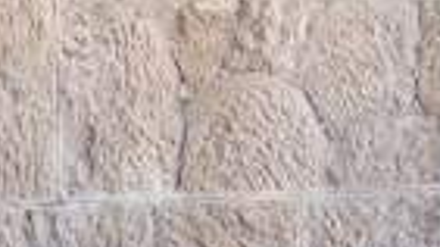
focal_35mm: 193
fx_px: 2250
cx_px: -25
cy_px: 491
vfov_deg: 6.1
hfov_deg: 11.0
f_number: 2.8
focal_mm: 8
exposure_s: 1/80
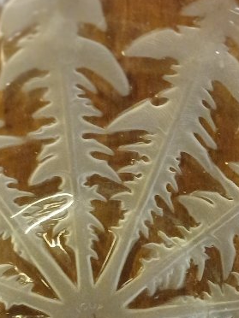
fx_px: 801
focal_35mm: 87
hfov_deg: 17.0
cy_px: 303
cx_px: 93
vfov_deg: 21.8
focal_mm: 3.98
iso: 400
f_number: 1.8
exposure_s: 1/25
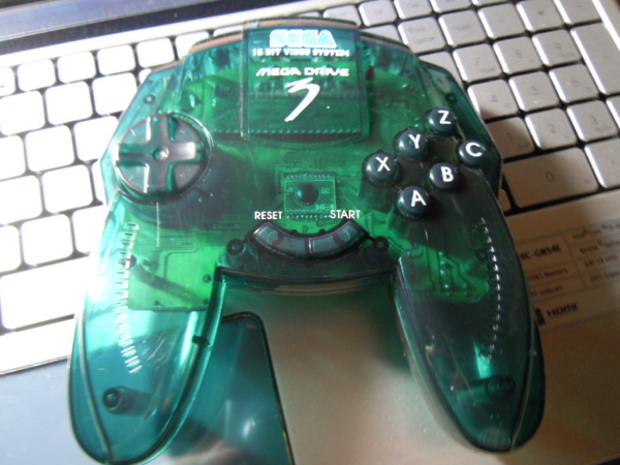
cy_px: 232
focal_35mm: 30
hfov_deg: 60.0
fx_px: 537
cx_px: 310
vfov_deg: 46.8
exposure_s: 1/2
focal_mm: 5.4
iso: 400
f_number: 3.5
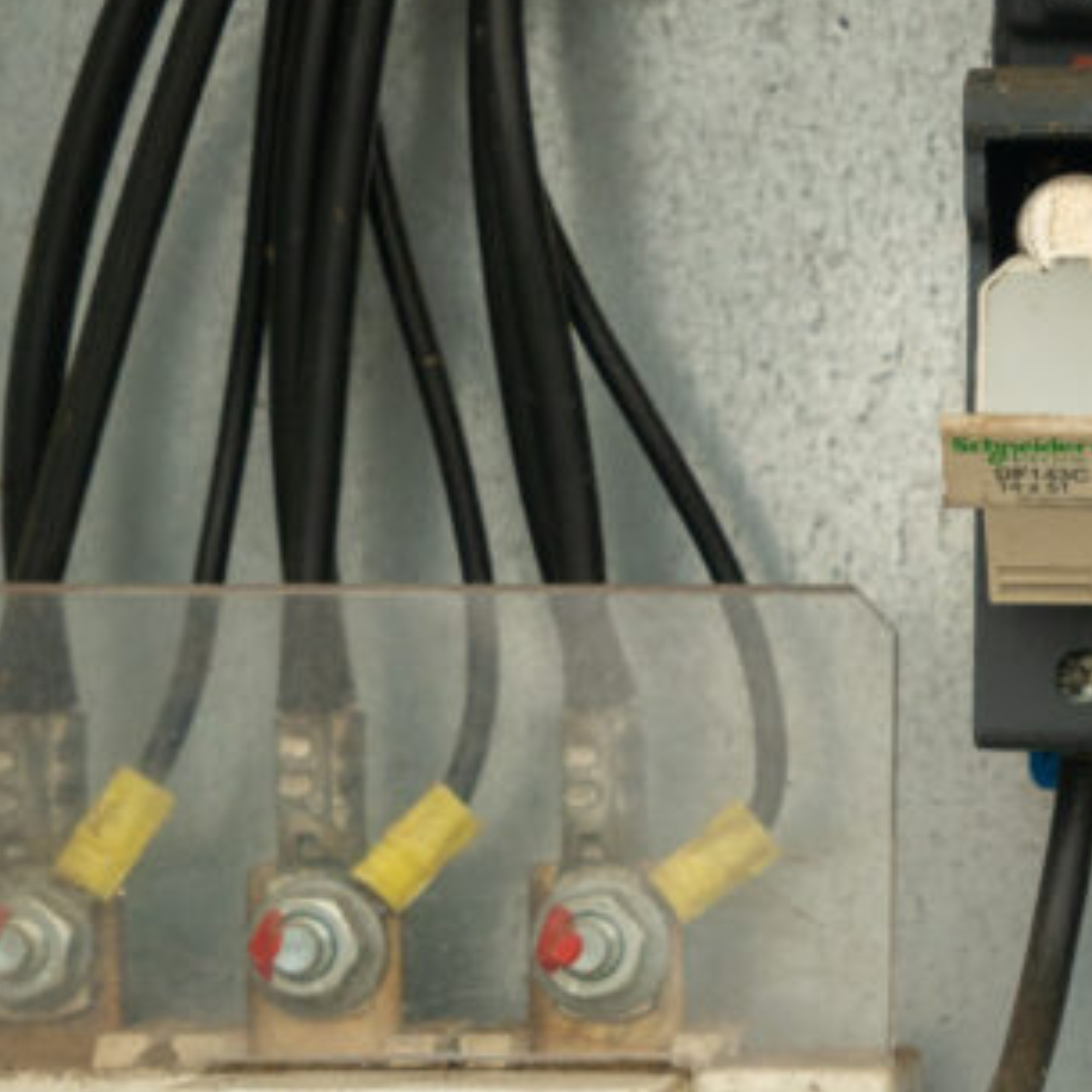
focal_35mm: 114
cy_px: 714
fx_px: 4069
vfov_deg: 15.3
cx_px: 1307
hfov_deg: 14.8
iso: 500
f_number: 7.1
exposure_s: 1/200
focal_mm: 40
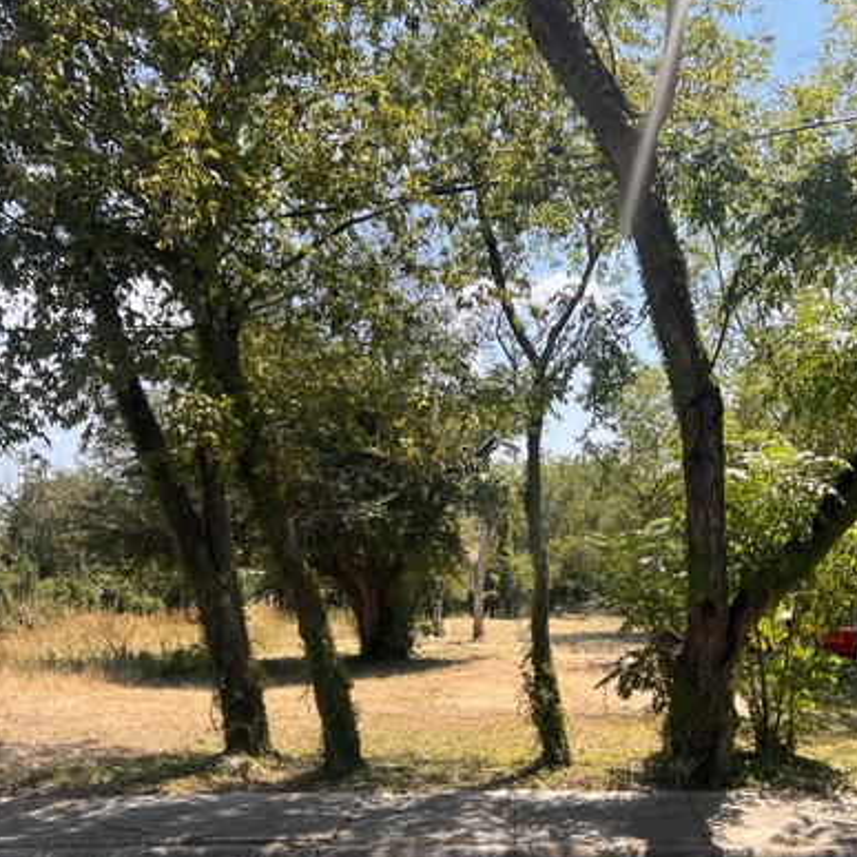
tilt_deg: +0.9
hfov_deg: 43.1
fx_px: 1064
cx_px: 585
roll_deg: +1.3
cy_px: 518
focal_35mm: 38
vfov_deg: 43.6
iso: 50
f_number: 1.5
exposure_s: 1/1431
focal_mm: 5.7
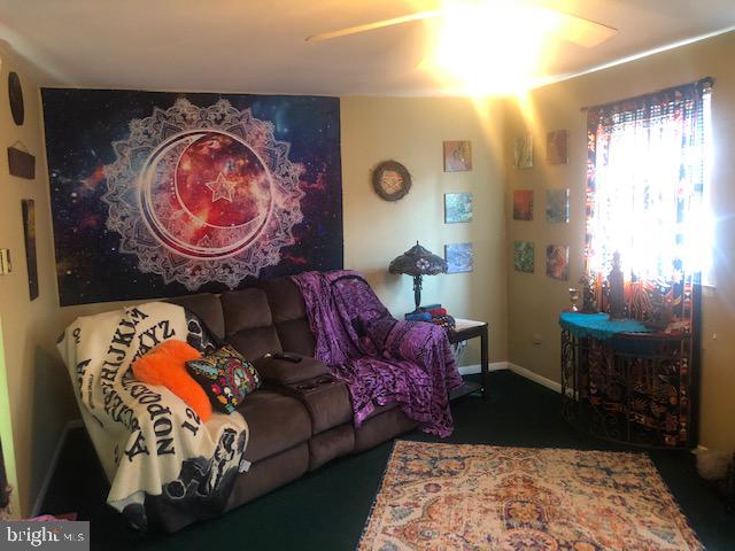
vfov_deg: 49.7
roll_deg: +1.3
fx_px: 595
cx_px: 368
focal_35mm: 28
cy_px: 276
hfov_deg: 63.4
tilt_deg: -4.8
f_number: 1.8
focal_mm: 4
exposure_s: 1/11
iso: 100
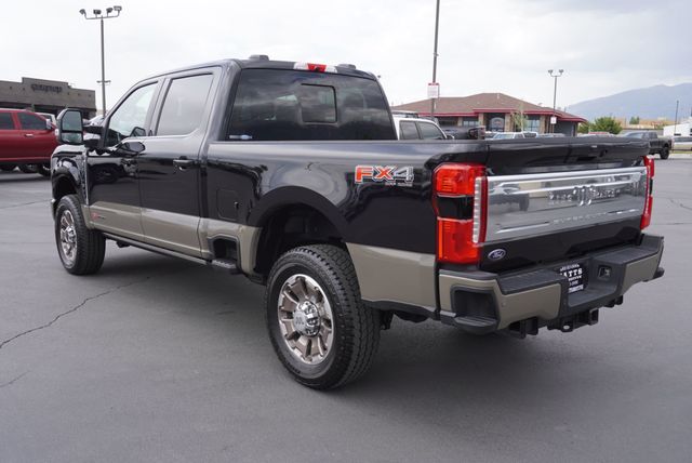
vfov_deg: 38.4
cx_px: 346
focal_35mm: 34
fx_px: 664
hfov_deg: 55.1
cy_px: 232
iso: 100
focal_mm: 23
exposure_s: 1/125
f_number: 8
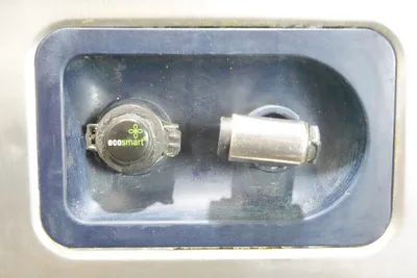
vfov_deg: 31.9
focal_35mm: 42
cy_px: 139
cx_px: 208
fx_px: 487
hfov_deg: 46.4
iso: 6400
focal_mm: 15.59
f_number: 10
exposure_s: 1/6
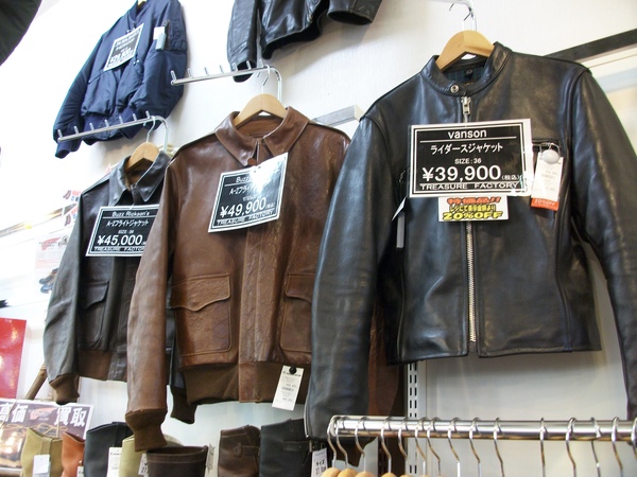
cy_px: 238
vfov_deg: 45.4
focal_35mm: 31
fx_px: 570
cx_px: 318
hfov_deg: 58.4
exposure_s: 1/21.5
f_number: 2.9
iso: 200
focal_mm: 5.7
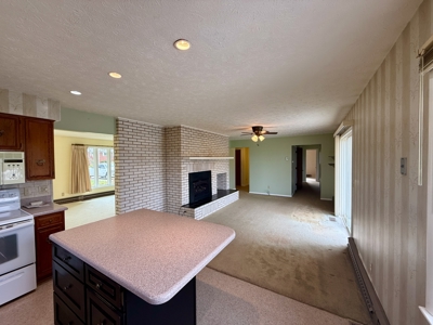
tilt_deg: -0.6
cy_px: 162
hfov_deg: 102.1
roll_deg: +0.5
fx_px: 175
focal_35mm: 14
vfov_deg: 85.7
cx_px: 216
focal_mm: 2.22
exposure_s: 1/120
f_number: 2.2
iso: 100
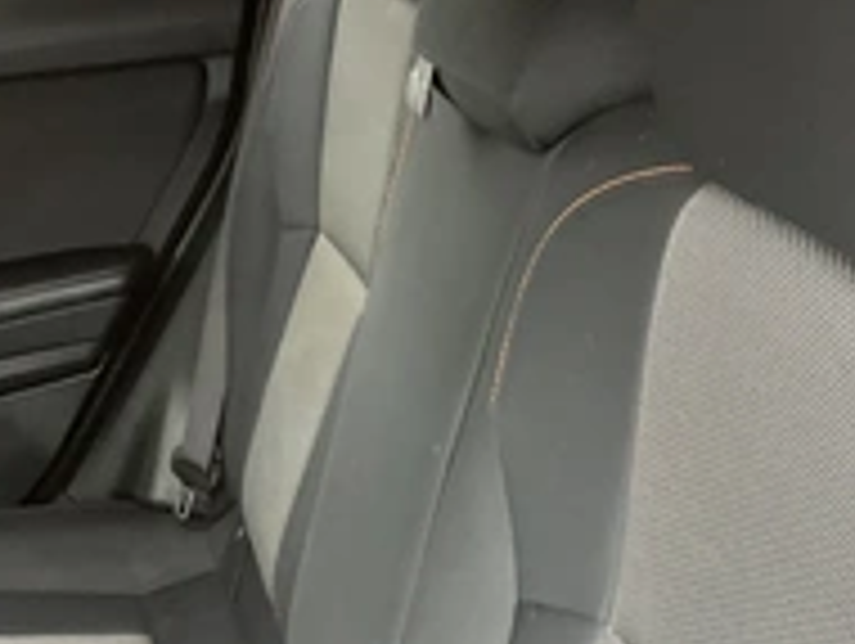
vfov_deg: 23.8
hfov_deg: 31.2
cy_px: 486
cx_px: 621
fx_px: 1509
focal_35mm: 61
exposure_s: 1/60
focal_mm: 3
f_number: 1.8
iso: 160
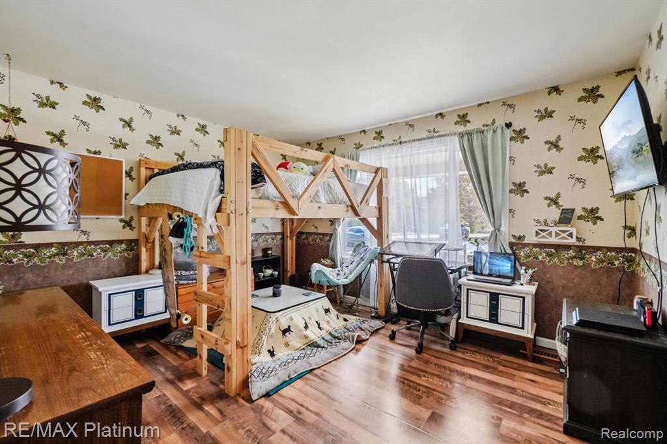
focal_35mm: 15
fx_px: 278
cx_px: 334
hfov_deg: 100.4
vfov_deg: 77.3
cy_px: 222
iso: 1000
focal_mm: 10
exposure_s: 1/30
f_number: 8
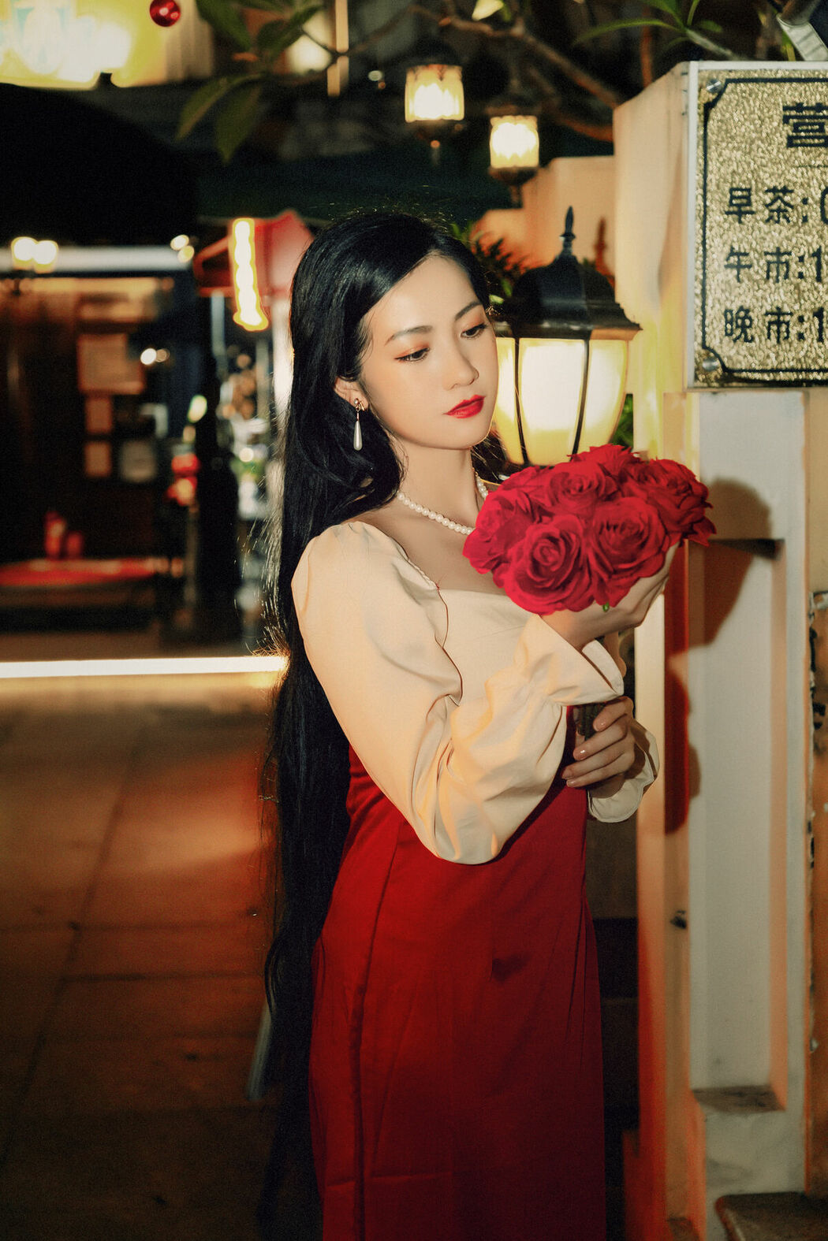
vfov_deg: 28.8
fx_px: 2415
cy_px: 620
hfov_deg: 19.5
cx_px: 414
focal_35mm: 70
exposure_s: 1/125
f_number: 4
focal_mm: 70
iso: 2500
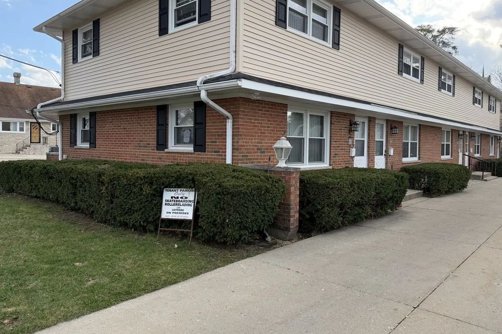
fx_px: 362
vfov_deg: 49.5
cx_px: 247
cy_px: 149
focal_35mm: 26
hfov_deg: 69.4
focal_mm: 6.76
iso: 100
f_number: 1.78
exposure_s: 1/1139
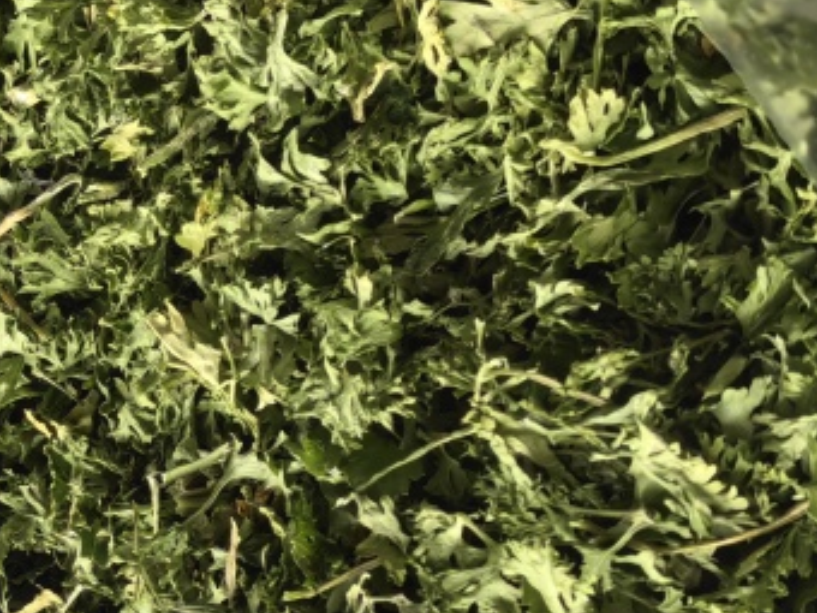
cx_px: 79
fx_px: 2997
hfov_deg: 15.3
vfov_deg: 11.6
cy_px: 522
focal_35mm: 127
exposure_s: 1/299
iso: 250
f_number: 1.9
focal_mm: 5.52
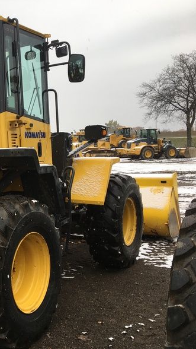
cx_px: -38
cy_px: 173
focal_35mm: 43
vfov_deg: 47.3
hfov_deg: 25.0
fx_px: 397
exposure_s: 1/289
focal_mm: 4.15
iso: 25
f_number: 2.2
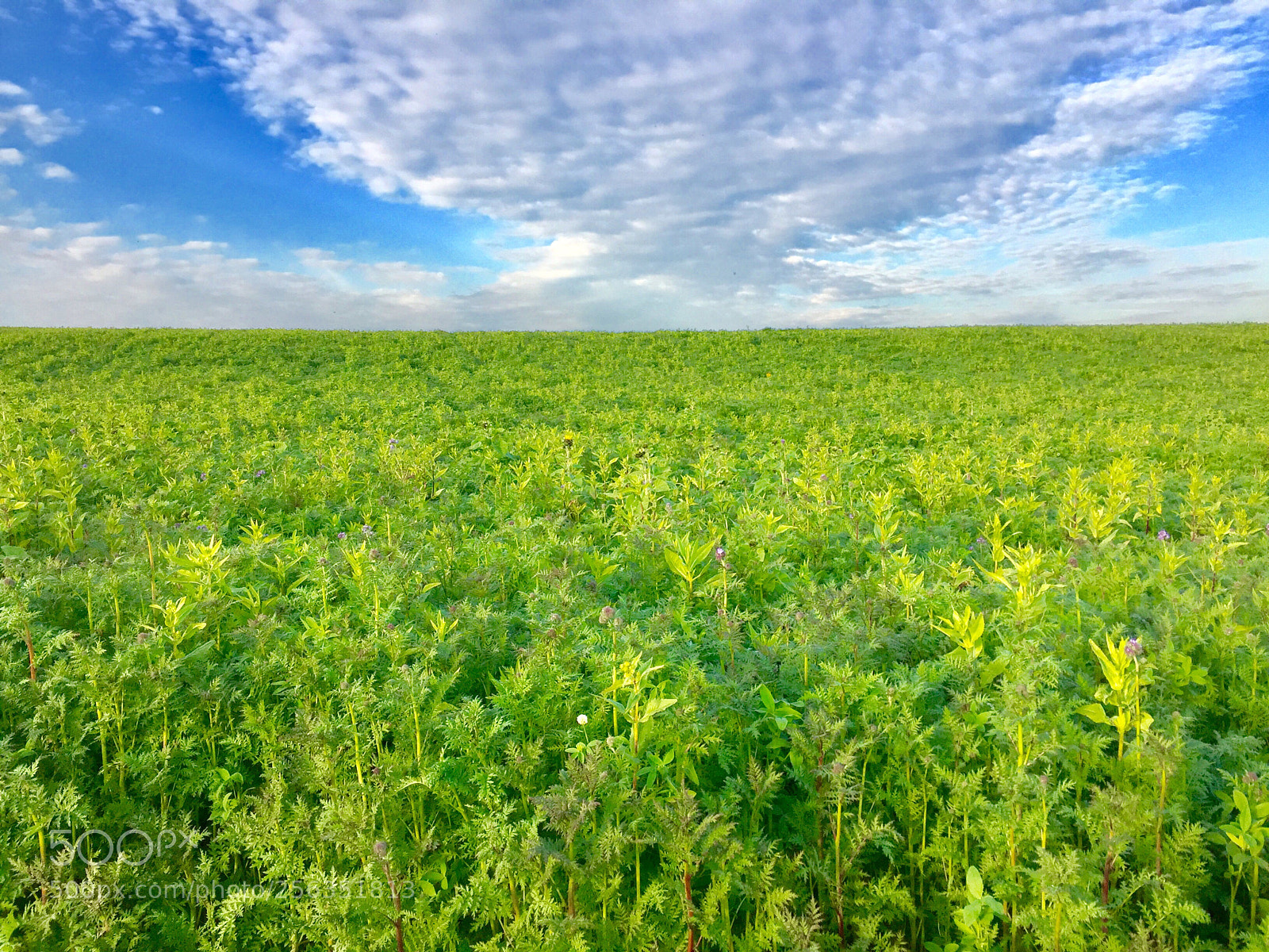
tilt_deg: -4.4
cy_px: 476
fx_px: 1063
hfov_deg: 61.7
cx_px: 634
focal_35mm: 29
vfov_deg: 48.2
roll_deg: +0.9
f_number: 2.2
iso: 32
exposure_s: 1/416
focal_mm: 4.15
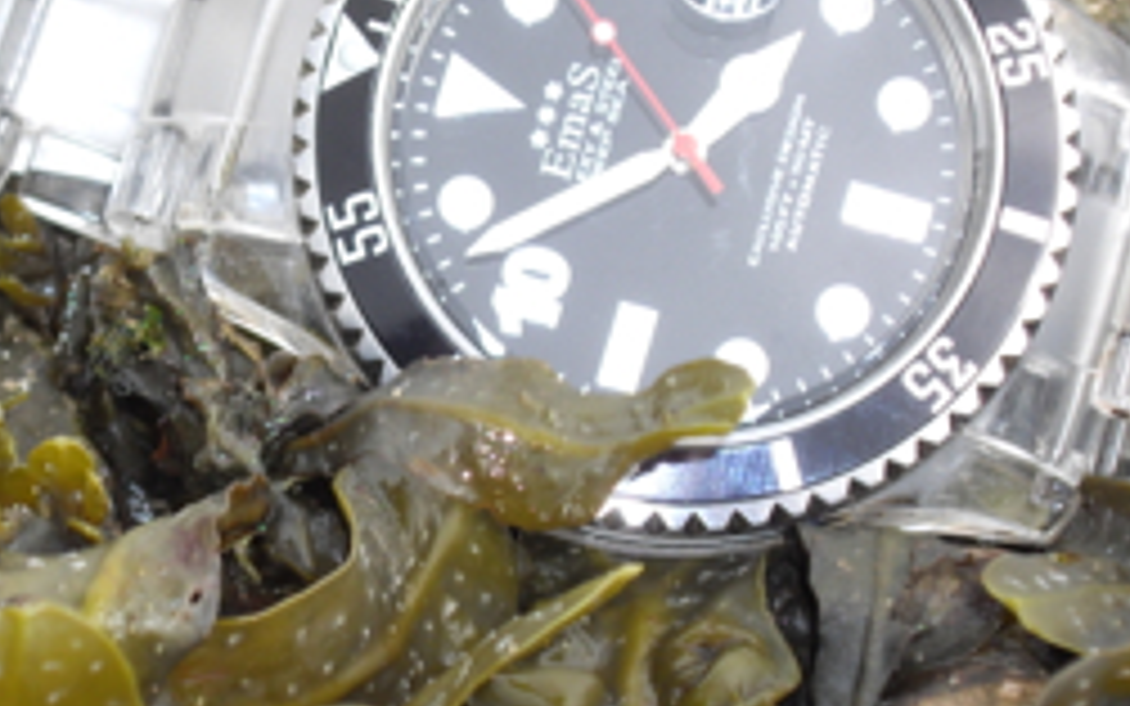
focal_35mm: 211
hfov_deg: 9.9
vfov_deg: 6.2
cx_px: 351
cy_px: 477
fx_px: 6499
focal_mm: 16.3
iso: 64
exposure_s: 1/160
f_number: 4.3
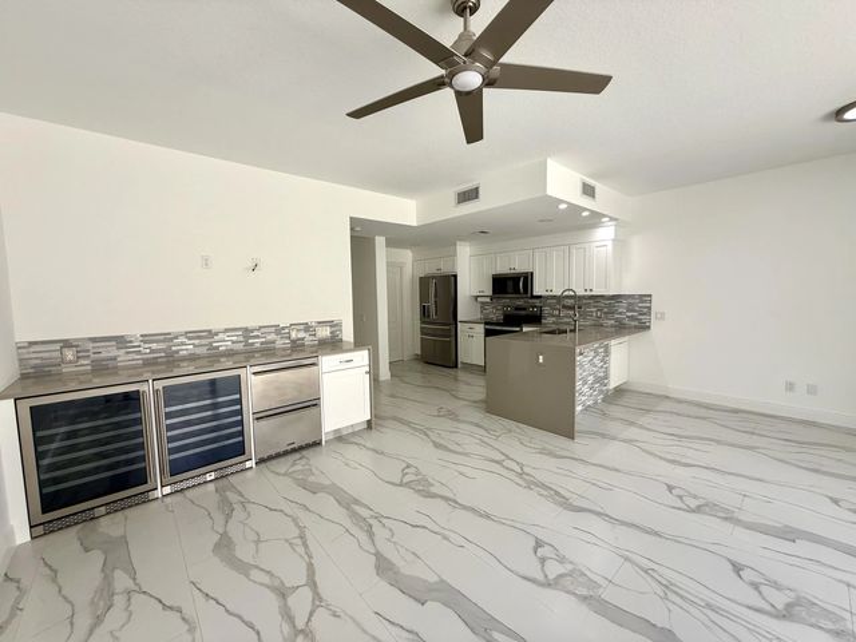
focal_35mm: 14
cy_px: 321
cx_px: 428
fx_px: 346
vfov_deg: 85.7
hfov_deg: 102.1
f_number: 2.2
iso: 50
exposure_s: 1/130
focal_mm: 2.22
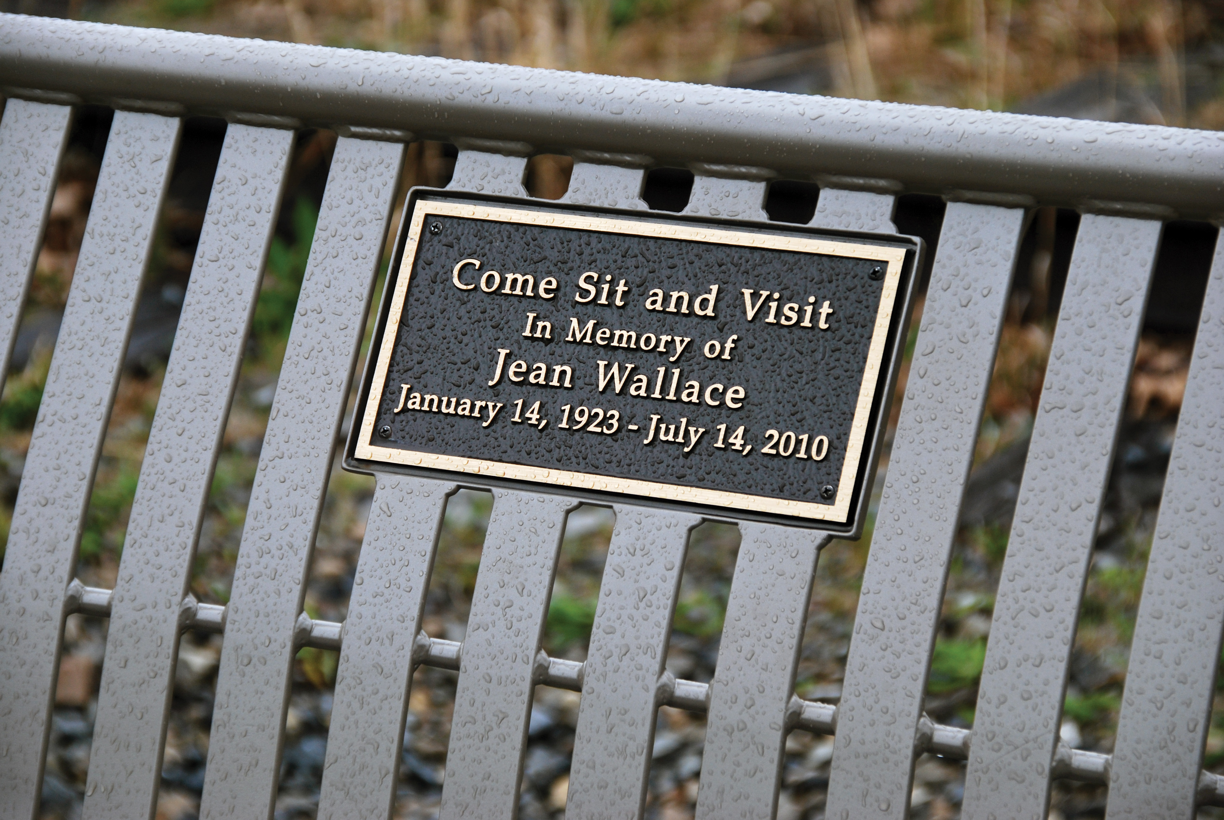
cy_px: 410
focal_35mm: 147
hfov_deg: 13.9
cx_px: 612
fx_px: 5004
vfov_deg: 9.4
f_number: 5.6
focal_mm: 98
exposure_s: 1/160
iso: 200
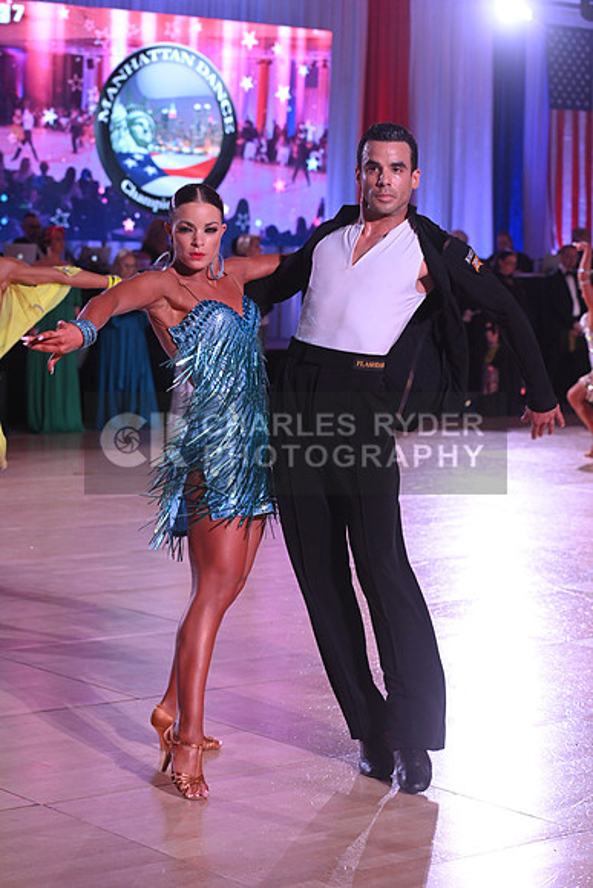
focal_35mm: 82
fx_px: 2025
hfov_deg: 16.7
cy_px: 444
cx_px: 296
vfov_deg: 24.8
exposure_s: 1/320
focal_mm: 82
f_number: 5
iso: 2500
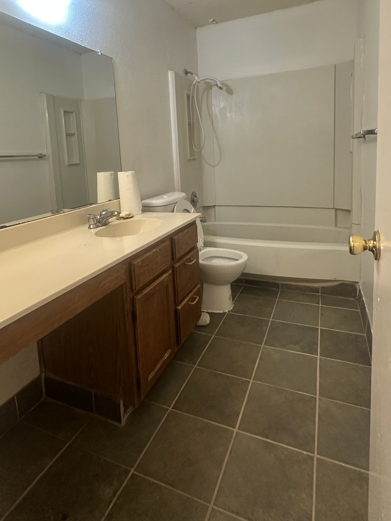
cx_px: 188
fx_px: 316
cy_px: 194
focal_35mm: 21
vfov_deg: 77.5
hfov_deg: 63.4
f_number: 2.2
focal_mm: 2.22
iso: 250
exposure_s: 1/60
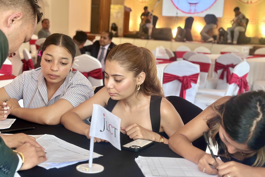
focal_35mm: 61
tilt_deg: -7.9
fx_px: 449
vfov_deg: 22.3
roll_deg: -2.6
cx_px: 127
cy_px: 87
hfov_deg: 32.9
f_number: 1.78
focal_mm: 6.86
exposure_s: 1/50
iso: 200
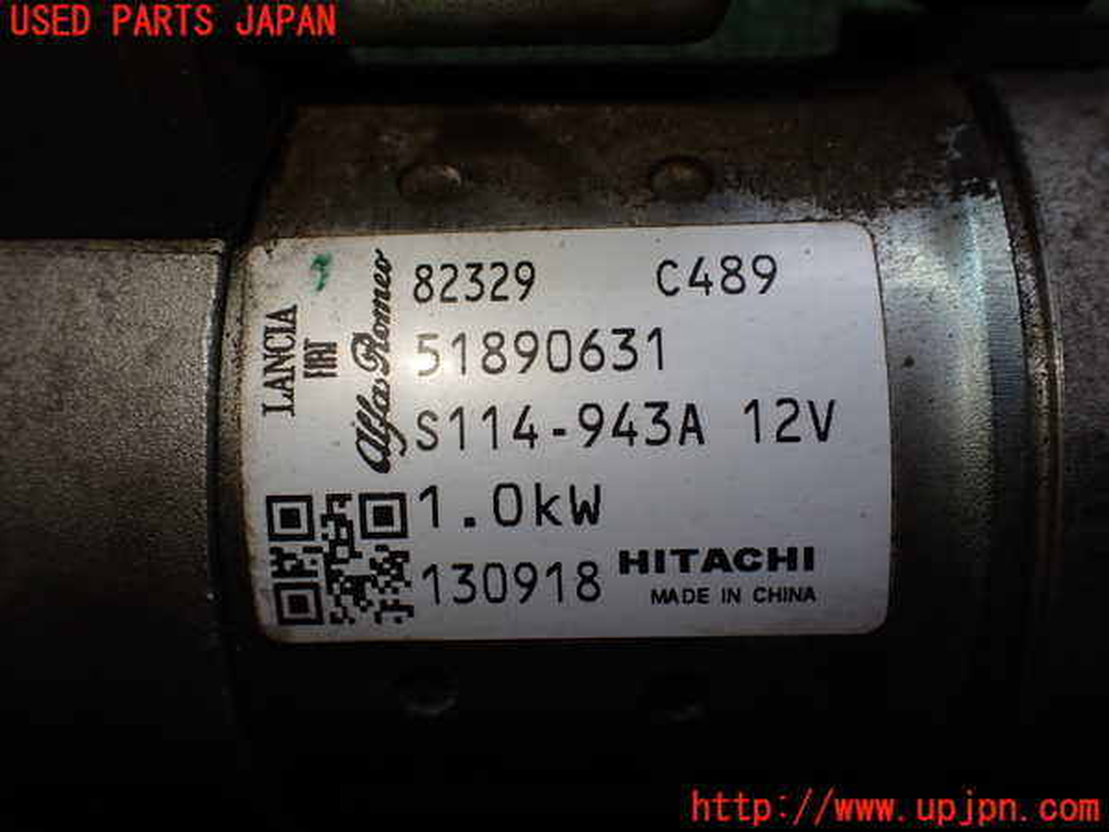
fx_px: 961
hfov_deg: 60.0
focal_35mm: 30
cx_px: 554
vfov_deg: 46.8
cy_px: 416
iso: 100
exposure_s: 1/250
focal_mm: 5.4
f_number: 3.2
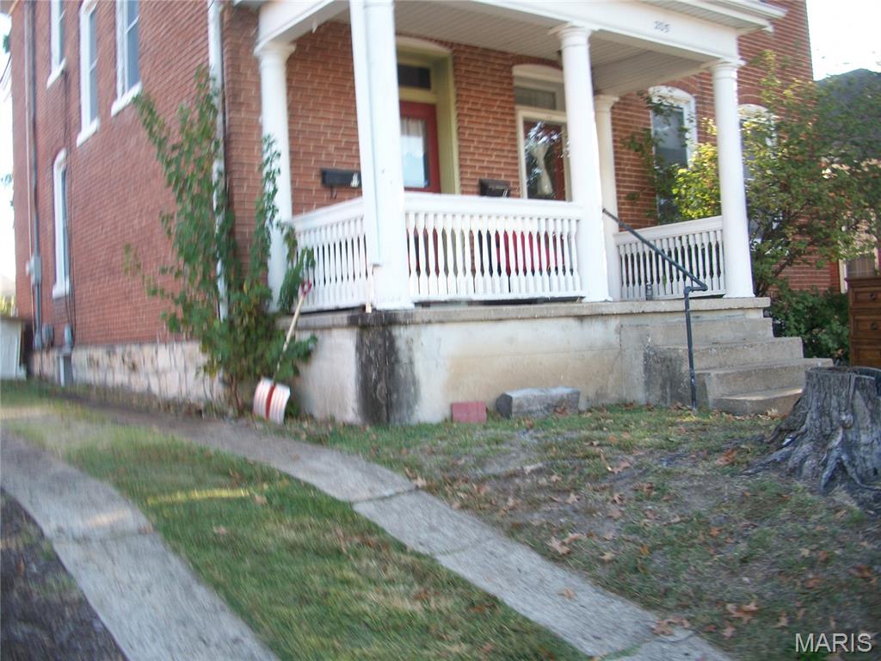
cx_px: 440
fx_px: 891
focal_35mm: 35
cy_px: 330
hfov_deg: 52.6
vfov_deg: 40.7
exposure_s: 1/80
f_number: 3.1
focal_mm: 6.3
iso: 80
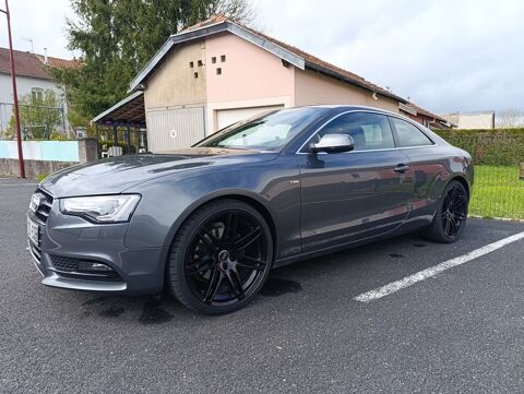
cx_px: 262
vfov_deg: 59.0
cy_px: 197
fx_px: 349
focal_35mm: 23
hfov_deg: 73.9
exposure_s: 1/287
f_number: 1.6
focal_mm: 6.14
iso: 50
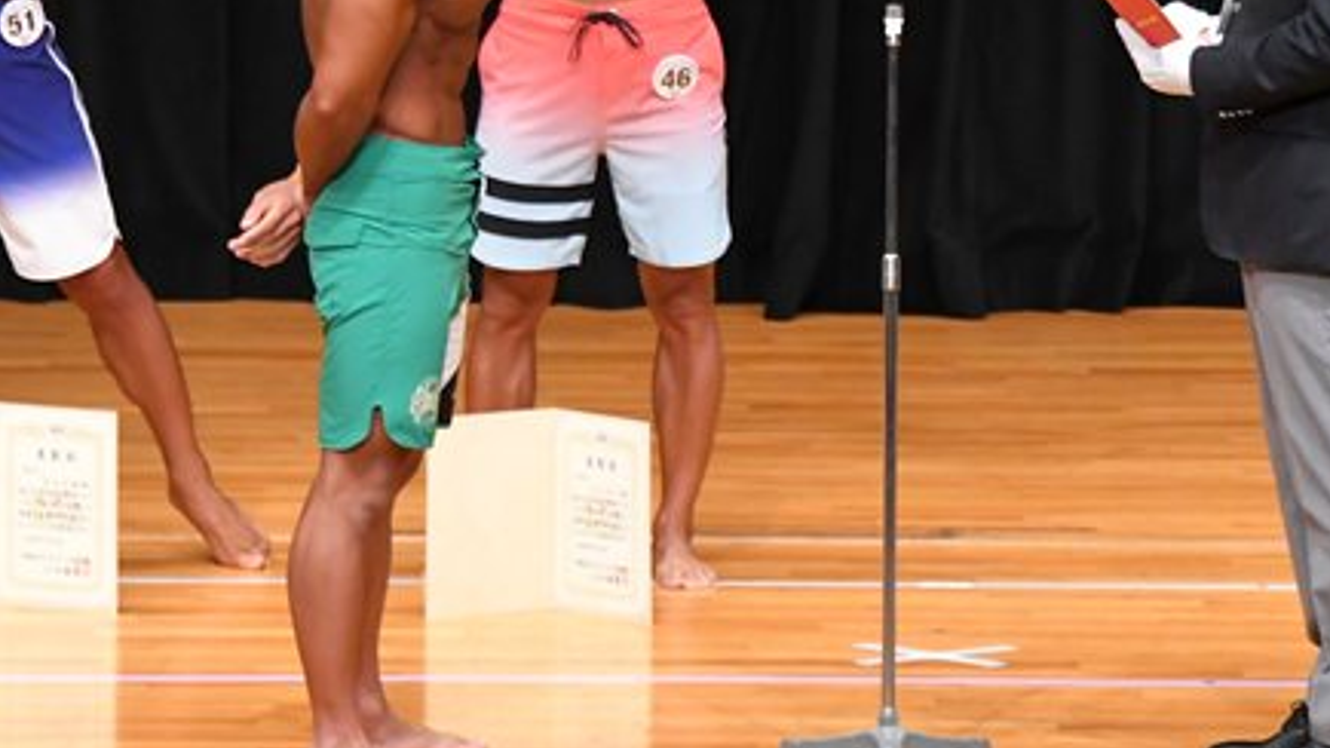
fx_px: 14316
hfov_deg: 5.3
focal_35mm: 406
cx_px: 1083
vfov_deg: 3.0
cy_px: 141
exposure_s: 1/400
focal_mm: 145
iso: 4000
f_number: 5.6
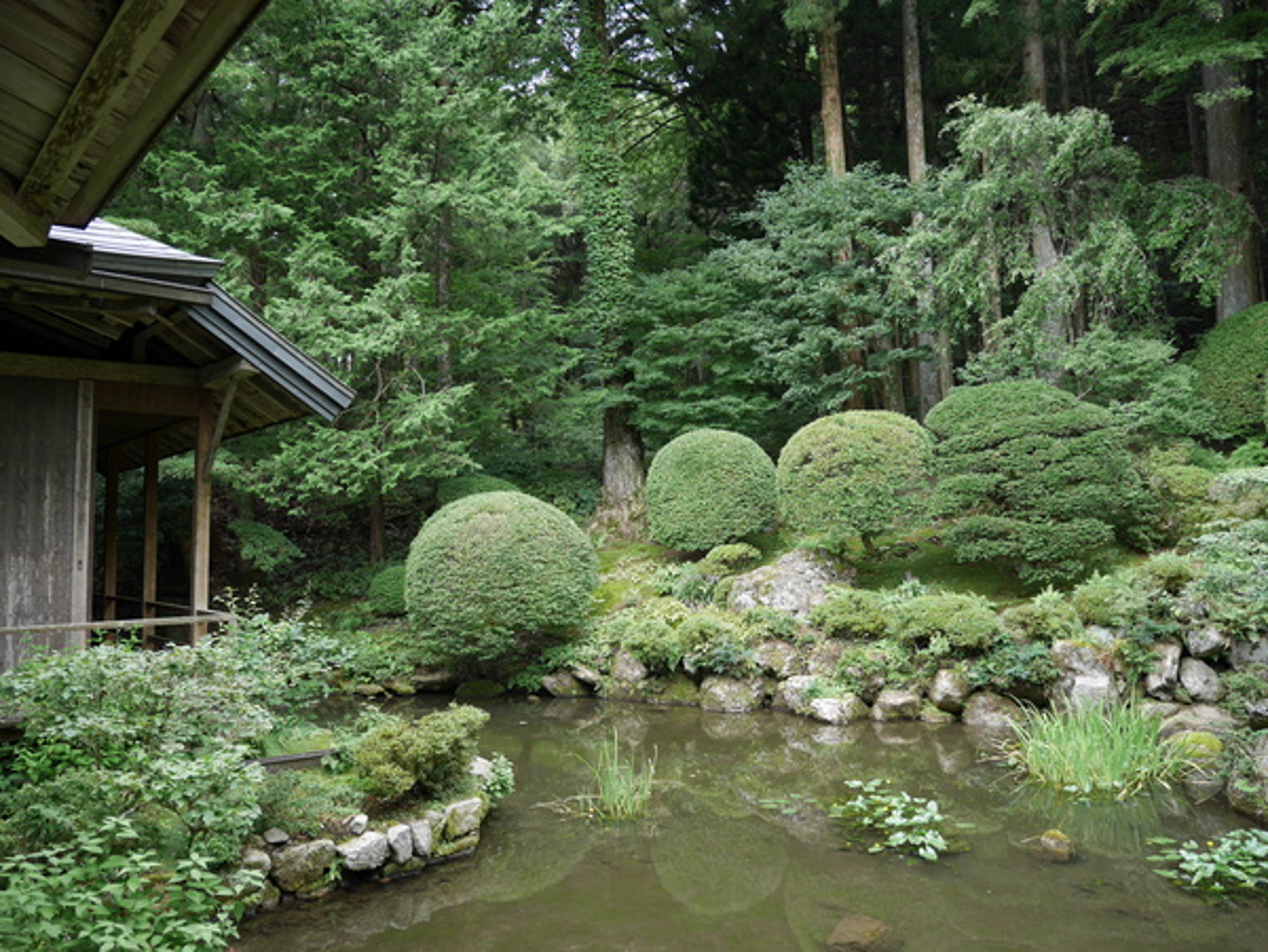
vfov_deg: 56.9
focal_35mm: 24
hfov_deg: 71.6
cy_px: 476
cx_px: 634
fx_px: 880
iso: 200
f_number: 3.5
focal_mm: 12
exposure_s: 1/80
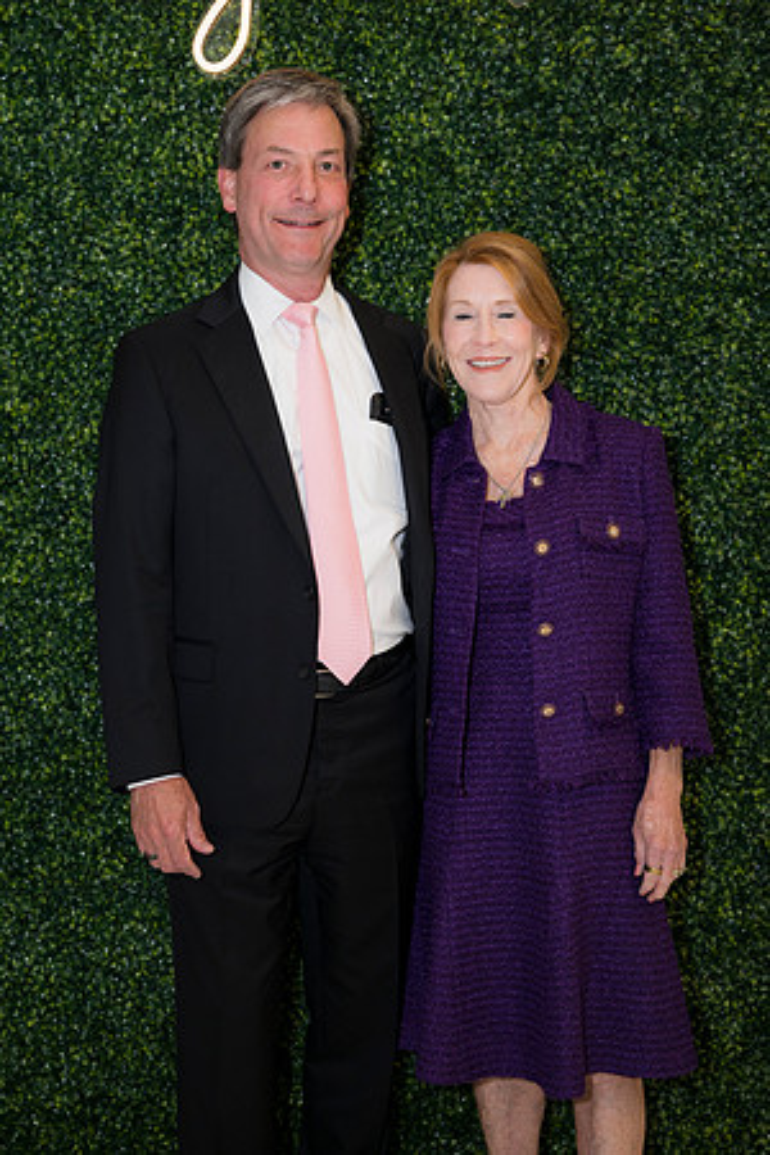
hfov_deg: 23.8
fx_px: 1829
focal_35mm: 57
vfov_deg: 35.1
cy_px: 578
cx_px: 385
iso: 400
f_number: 5
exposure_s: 1/160
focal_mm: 57
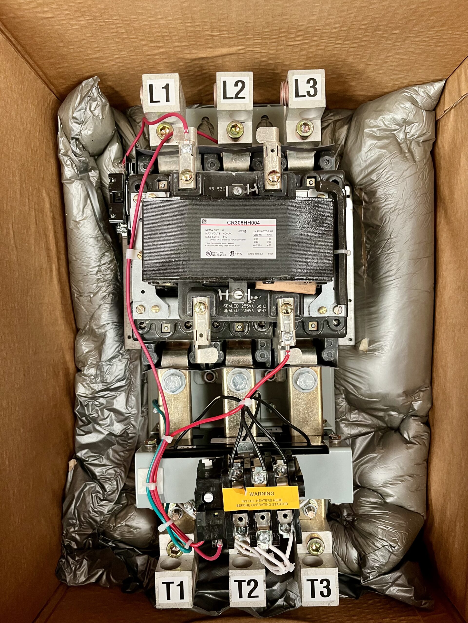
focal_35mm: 26
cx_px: 234
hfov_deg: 53.1
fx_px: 469
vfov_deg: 67.3
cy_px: 312
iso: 250
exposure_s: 1/60
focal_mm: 5.1
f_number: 1.6
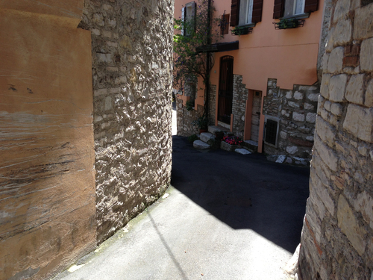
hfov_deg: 55.4
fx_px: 356
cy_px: 140
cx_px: 186
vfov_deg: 42.9
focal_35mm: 33
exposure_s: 1/411
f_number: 2.4
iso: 50
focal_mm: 4.13
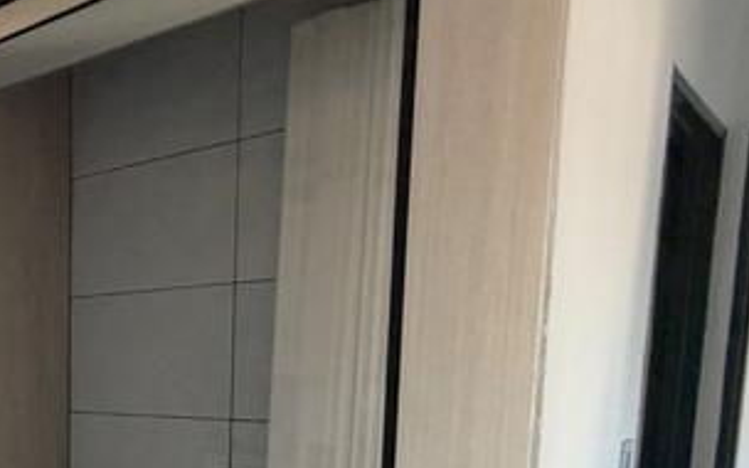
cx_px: 15
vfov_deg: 30.5
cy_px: 463
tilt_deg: -6.4
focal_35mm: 39
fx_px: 796
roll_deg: +2.0
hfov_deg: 43.7
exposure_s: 1/121
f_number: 2.2
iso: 320
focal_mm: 2.22
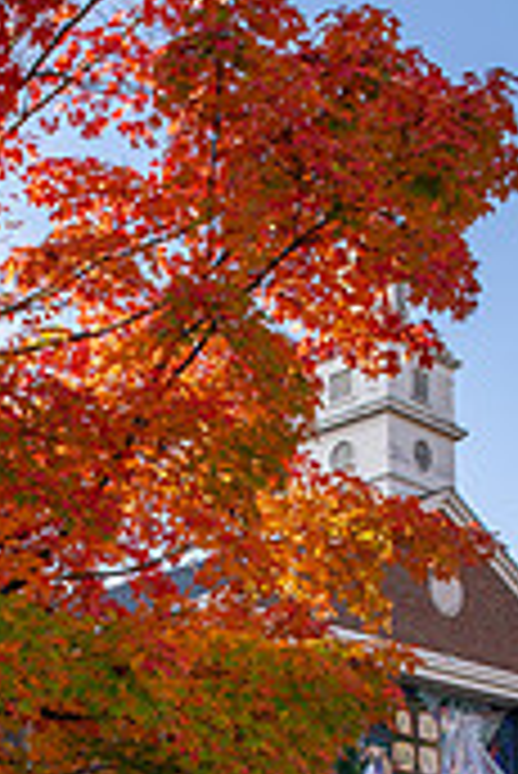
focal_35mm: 68
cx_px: 122
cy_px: 788
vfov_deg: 27.8
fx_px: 1465
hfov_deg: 19.9
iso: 160
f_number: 5
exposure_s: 1/320
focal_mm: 26
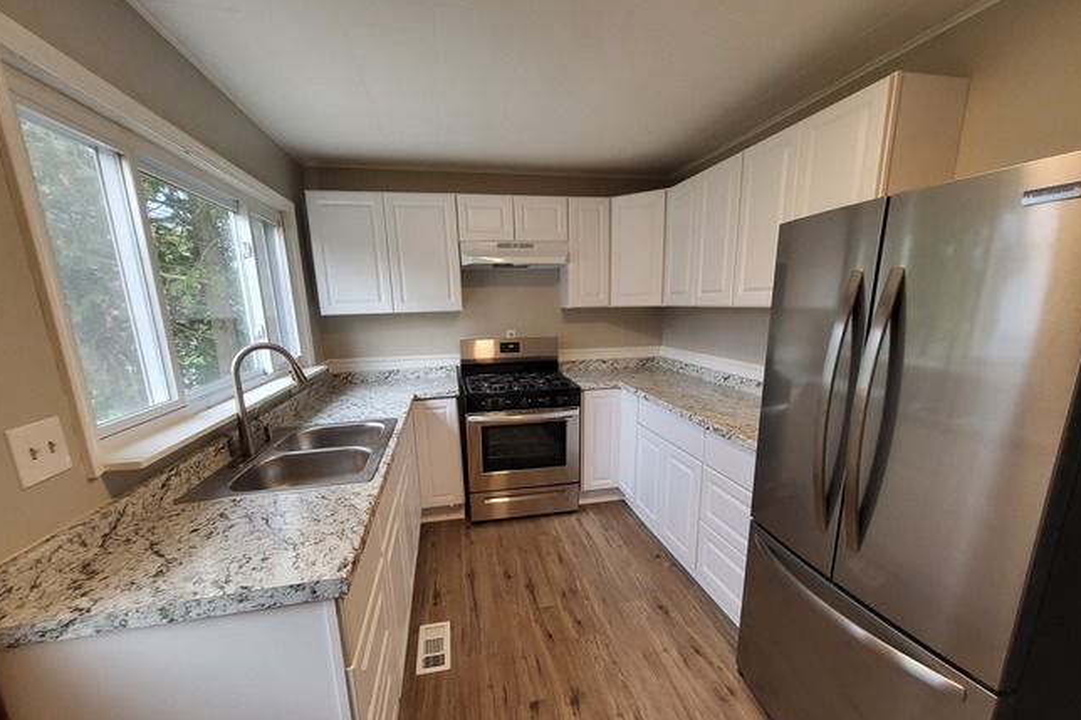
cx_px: 550
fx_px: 420
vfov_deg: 80.8
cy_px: 403
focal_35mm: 14
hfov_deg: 104.3
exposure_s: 1/59
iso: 200
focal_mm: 1.74
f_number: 2.2
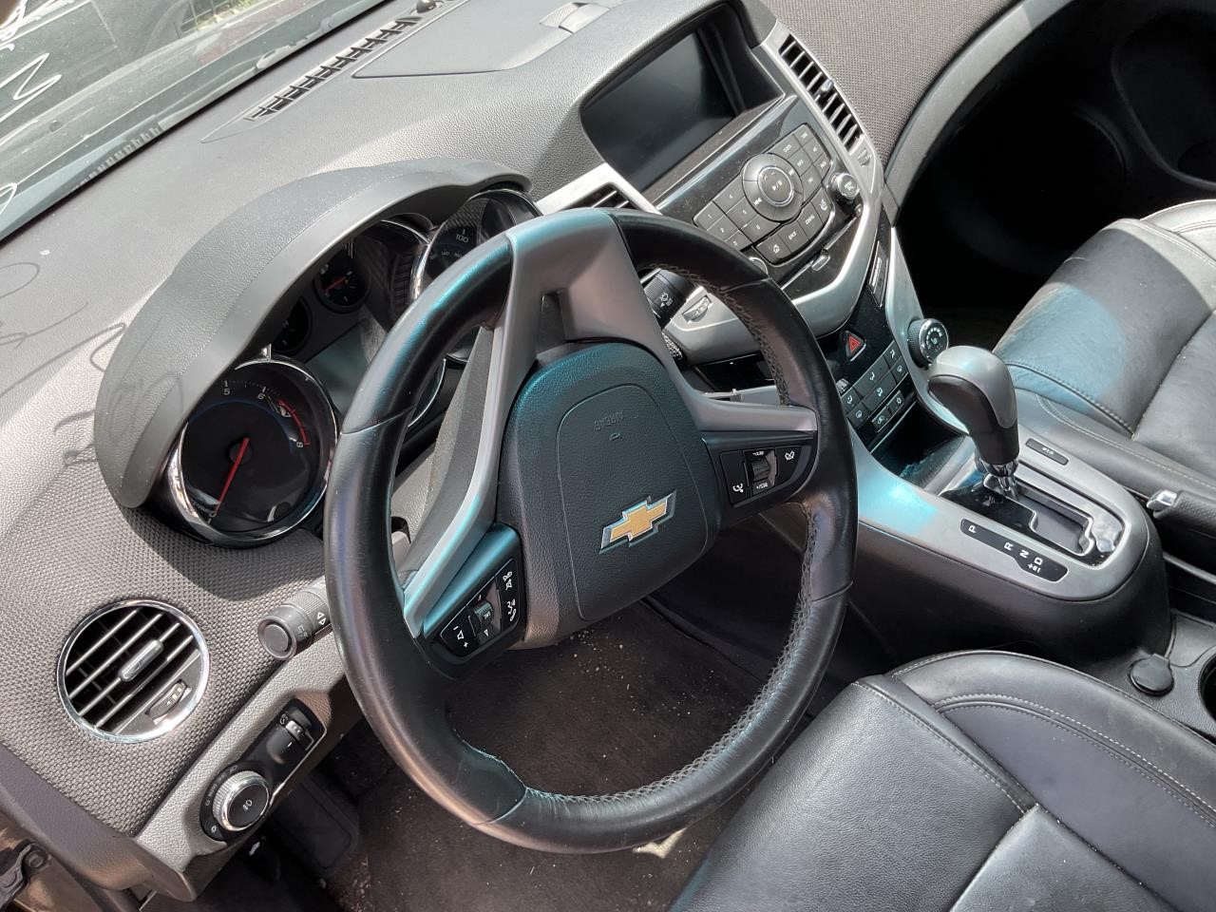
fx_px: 1019
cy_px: 456
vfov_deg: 48.2
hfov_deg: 61.7
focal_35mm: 29
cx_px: 608
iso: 16
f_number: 1.8
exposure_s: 1/138
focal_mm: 3
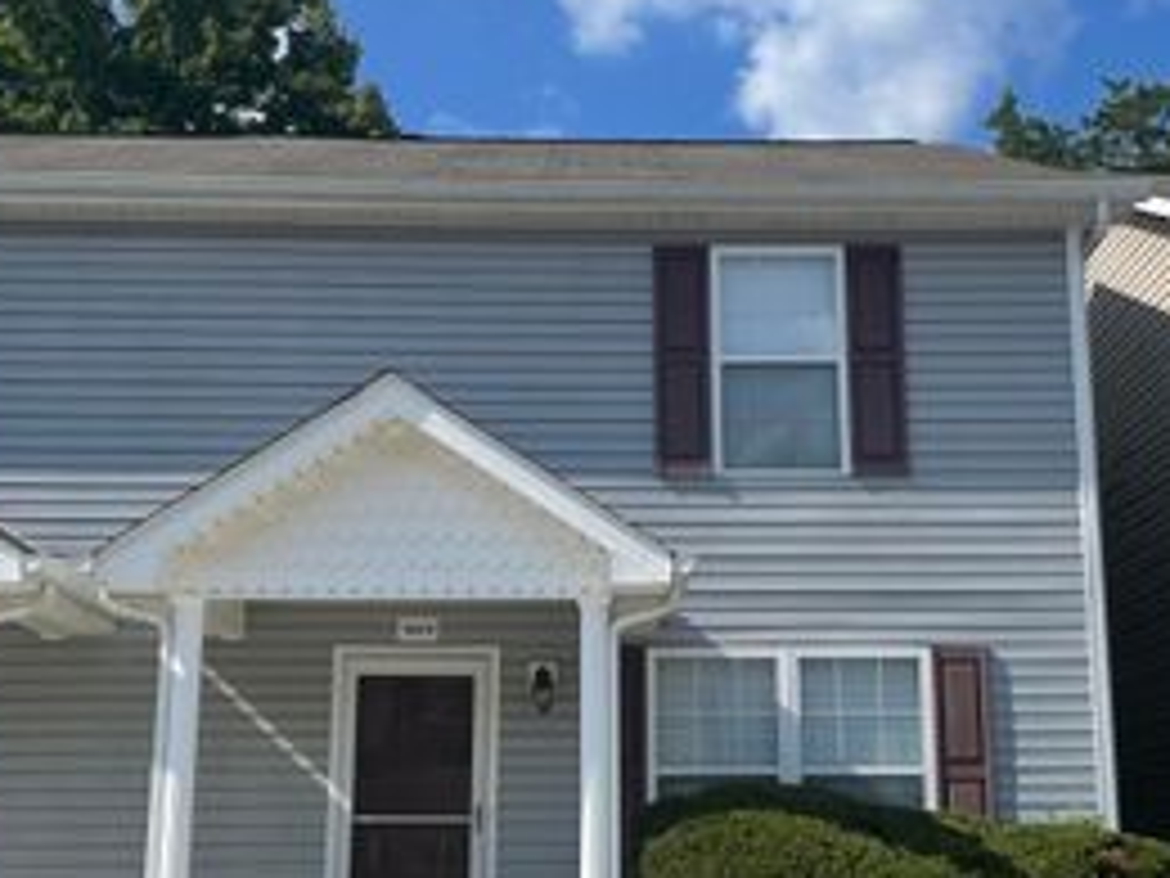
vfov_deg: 29.0
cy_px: 543
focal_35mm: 50
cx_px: 626
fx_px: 1690
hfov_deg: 38.2
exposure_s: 1/3861
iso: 32
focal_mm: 4.2
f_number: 1.6
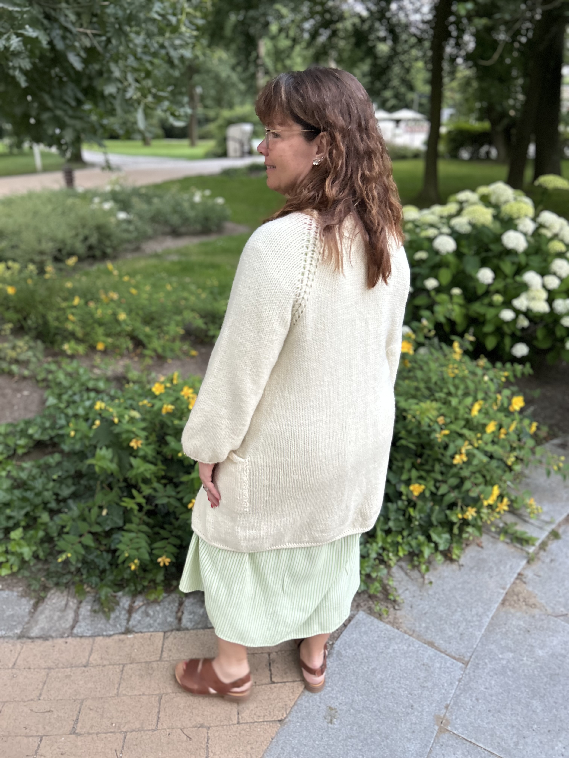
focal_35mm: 26
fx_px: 570
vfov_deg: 67.3
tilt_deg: -24.6
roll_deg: -0.4
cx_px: 284
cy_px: 379
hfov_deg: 53.1
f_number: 1.5
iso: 160
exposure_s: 1/50
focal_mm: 5.7
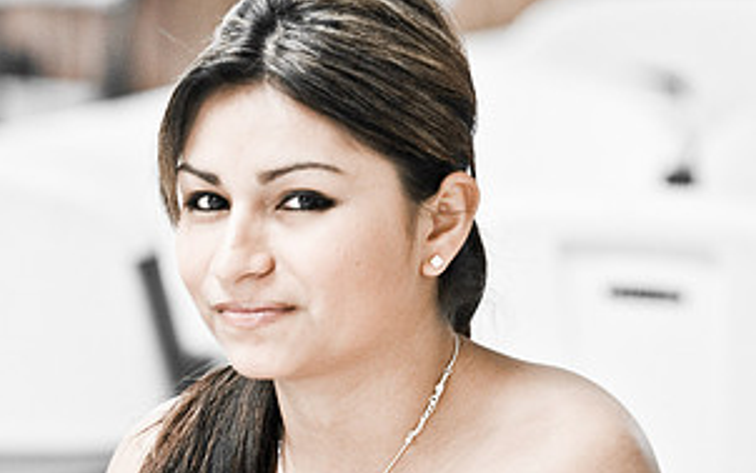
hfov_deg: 5.3
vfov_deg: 3.3
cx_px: 340
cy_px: 277
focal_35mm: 396
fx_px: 8162
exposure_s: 1/25
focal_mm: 135
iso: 200
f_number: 2.8
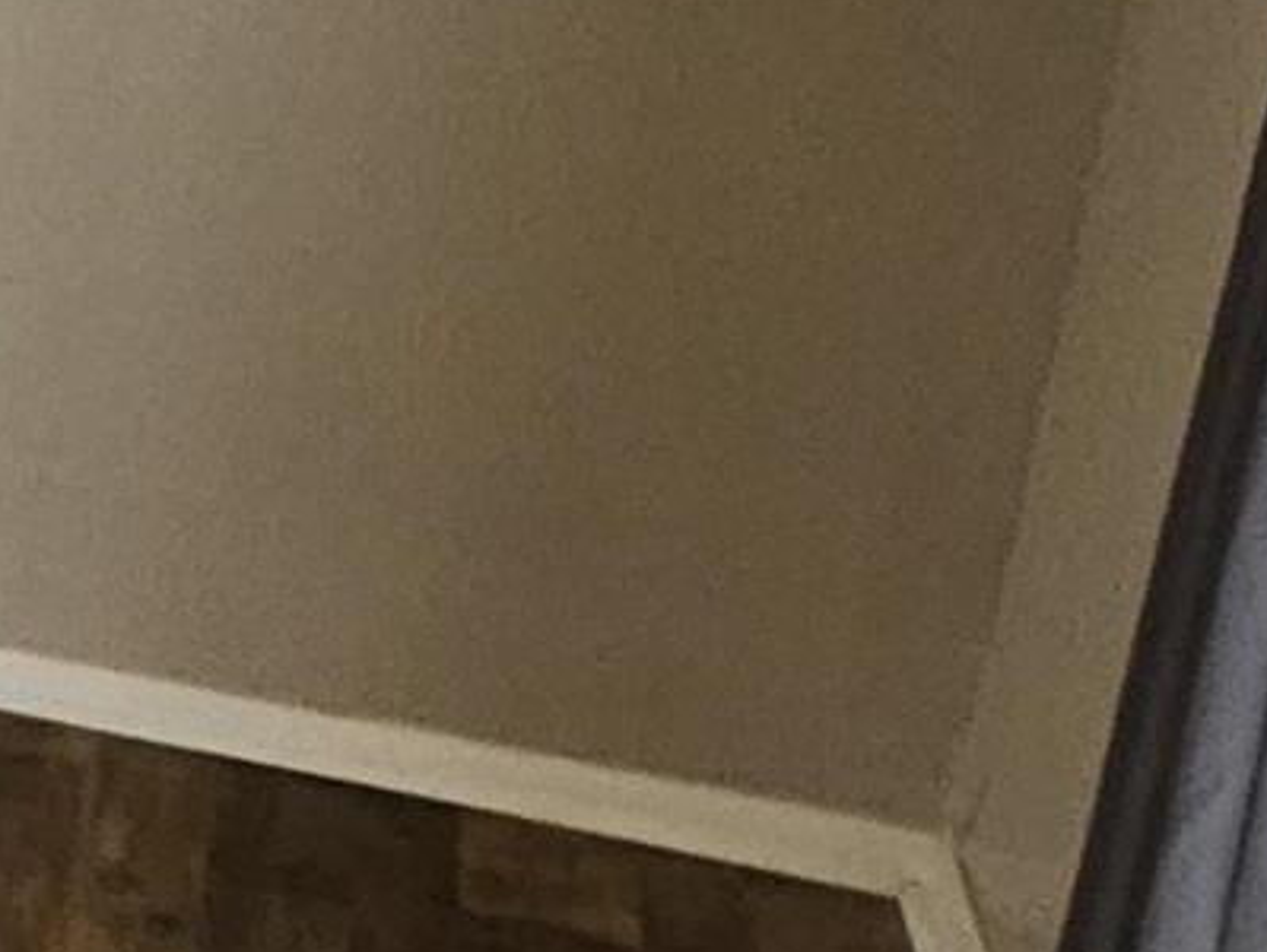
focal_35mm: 100
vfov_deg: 14.5
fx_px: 3663
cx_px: -2705
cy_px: -95
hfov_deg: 10.9
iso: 160
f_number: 2.2
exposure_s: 1/60
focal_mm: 2.2
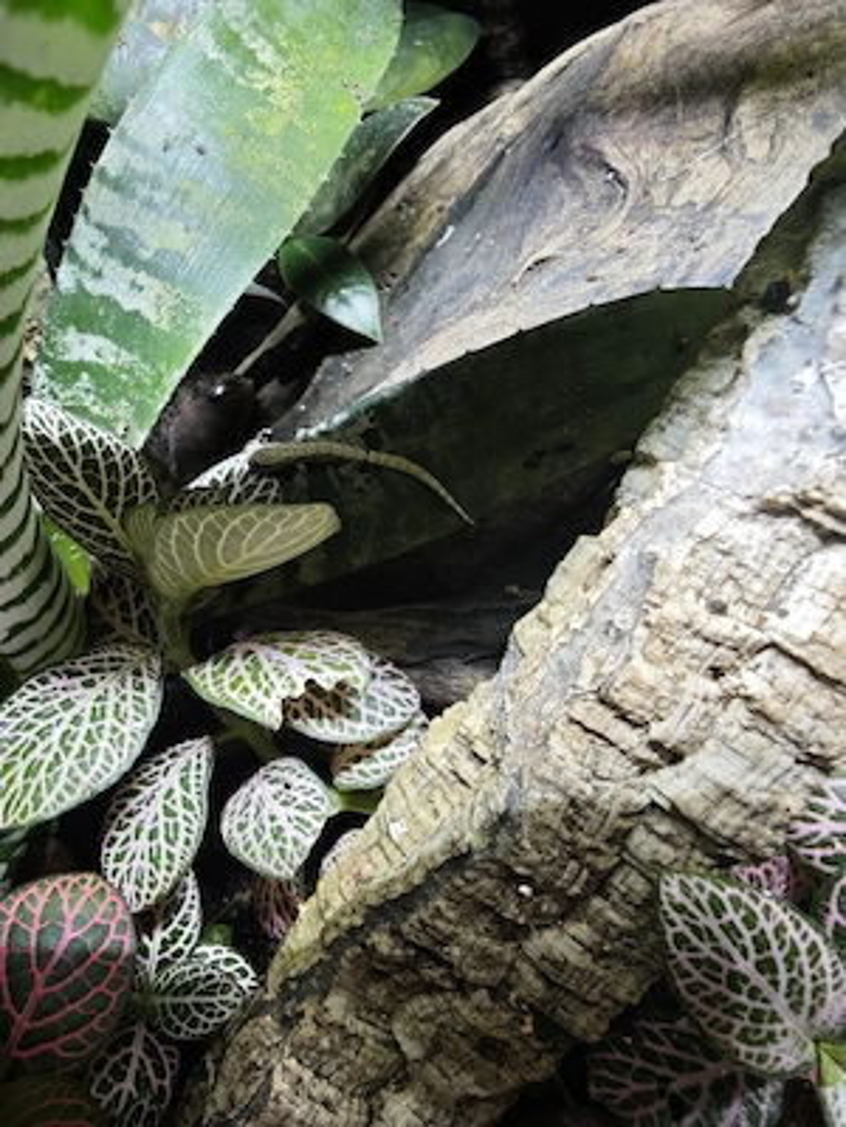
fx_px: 749
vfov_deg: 73.9
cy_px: 564
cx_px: 423
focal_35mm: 23
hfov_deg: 58.9
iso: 320
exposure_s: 1/50
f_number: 2.2
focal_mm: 2.13
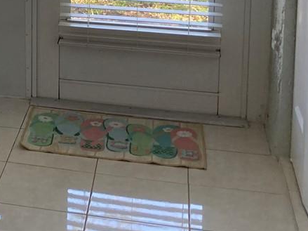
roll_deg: +0.6
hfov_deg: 17.7
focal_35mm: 102
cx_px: -121
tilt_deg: -6.9
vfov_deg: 13.8
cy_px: -99
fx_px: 907
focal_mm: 3.99
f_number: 1.8
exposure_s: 1/120
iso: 80
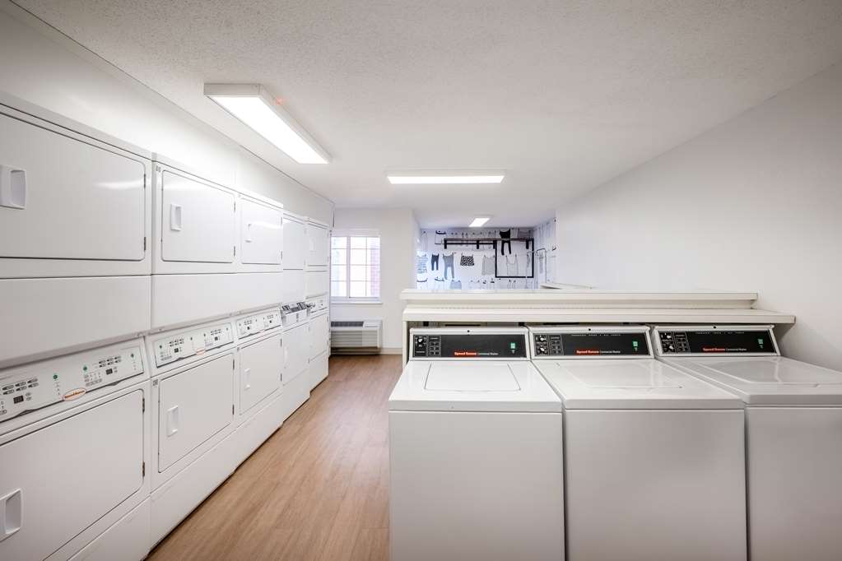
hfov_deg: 104.3
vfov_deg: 81.2
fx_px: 327
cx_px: 421
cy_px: 280
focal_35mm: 14
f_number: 8
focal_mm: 14
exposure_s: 1/2000
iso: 400
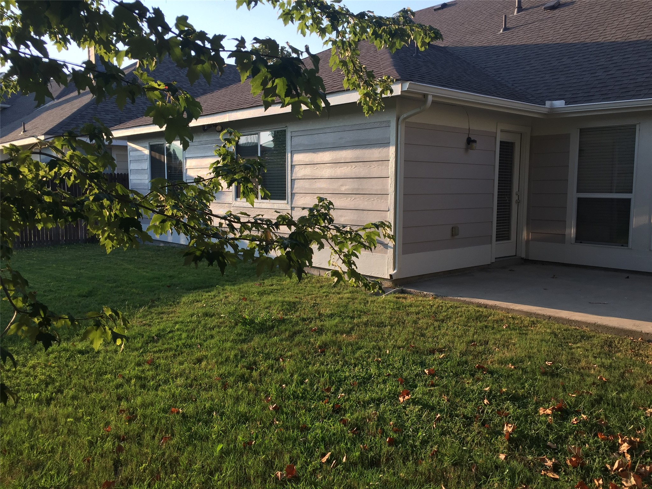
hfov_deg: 61.7
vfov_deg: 48.2
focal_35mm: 29
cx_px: 326
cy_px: 244
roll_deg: -1.7
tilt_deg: -6.0
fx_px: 546
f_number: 2.2
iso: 32
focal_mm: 4.15
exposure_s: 1/482
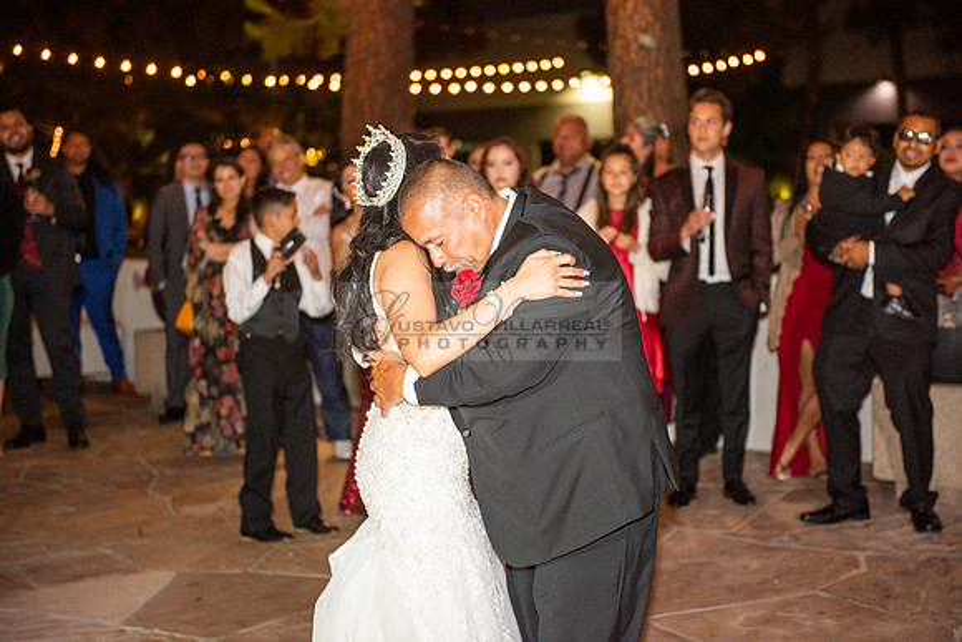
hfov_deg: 28.8
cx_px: 481
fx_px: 1871
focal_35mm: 70
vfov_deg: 19.5
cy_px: 321
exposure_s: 1/125
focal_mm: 70
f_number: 2.8
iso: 1250
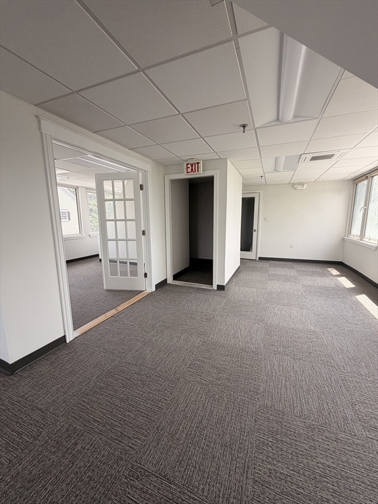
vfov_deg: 102.1
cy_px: 252
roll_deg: +0.5
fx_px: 204
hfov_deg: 85.7
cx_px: 189
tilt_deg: -9.2
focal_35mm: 14
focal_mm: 2.22
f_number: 2.2
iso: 64
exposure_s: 1/160
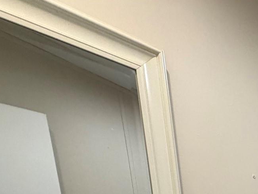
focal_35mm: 44
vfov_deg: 24.4
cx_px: 361
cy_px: 302
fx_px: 328
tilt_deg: -10.3
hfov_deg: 30.3
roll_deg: +1.7
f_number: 2.2
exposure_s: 1/120
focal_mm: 2.22
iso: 200
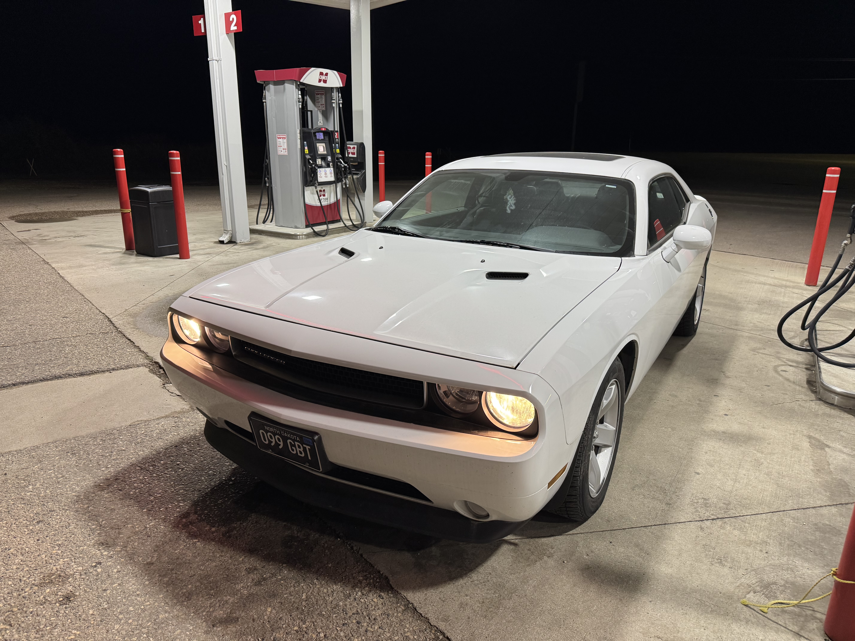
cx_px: 428
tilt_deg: -15.8
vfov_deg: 56.8
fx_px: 593
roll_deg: -0.9
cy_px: 320
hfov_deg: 71.6
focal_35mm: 24
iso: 200
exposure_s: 1/121
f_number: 1.78
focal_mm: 6.76
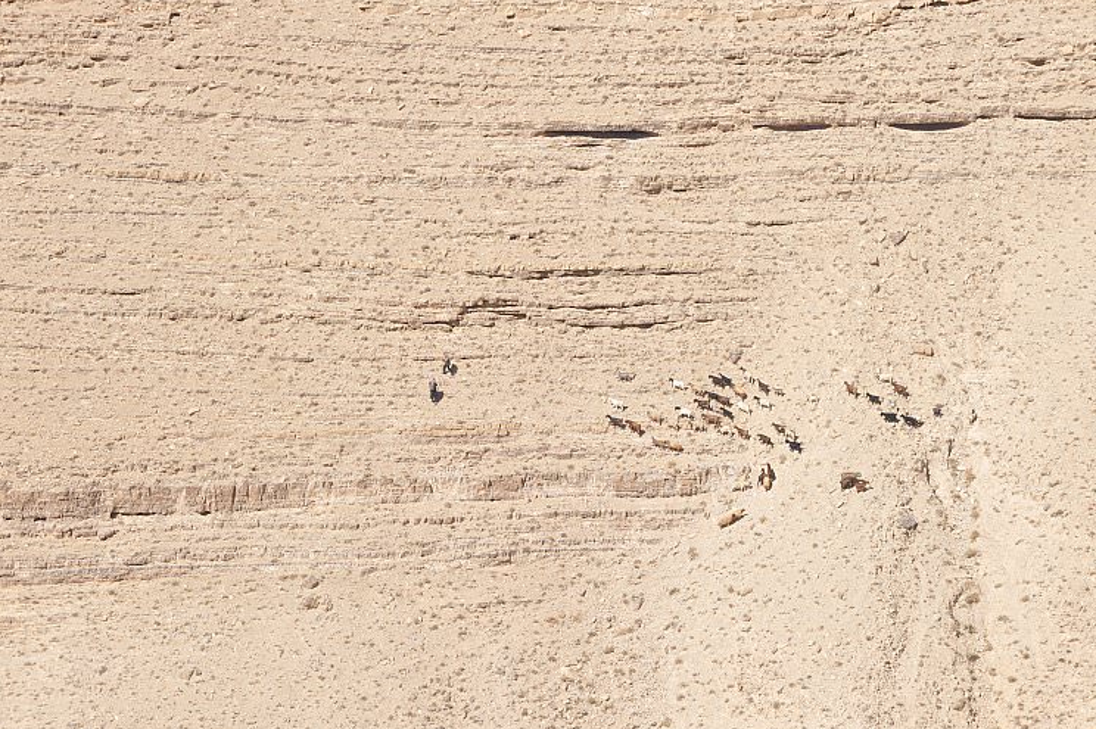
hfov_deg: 8.5
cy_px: 385
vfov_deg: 5.7
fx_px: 7362
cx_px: 544
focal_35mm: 242
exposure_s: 1/400
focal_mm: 200
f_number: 10
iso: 200
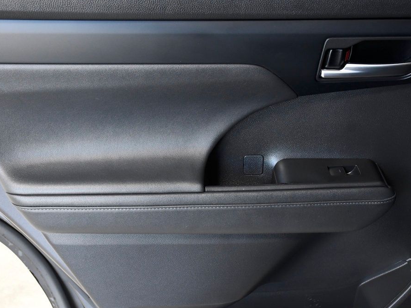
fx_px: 629
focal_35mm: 53
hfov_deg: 36.2
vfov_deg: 27.5
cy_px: 154
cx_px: 196
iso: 2500
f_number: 5.6
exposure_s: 1/125
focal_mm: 32
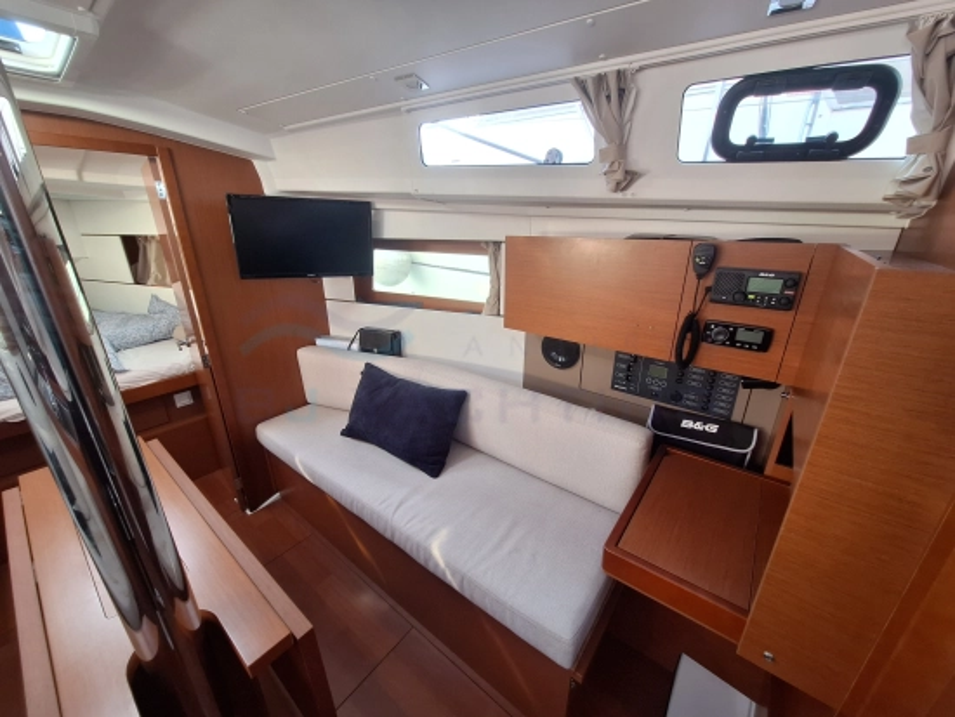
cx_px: 478
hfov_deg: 106.2
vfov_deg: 90.0
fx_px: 359
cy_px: 358
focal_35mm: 13
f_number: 2.2
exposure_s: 1/50
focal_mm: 1.74
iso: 50
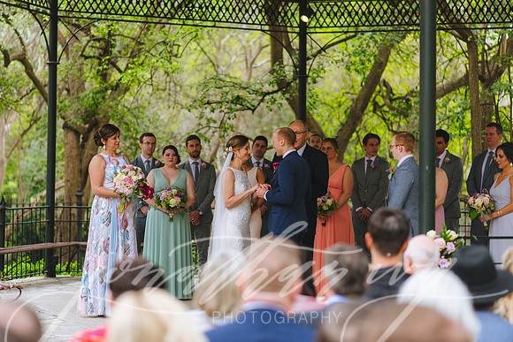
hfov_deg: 22.4
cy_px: 159
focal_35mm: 91
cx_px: 238
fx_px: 1297
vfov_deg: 15.0
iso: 80
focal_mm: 85
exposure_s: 1/500
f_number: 2
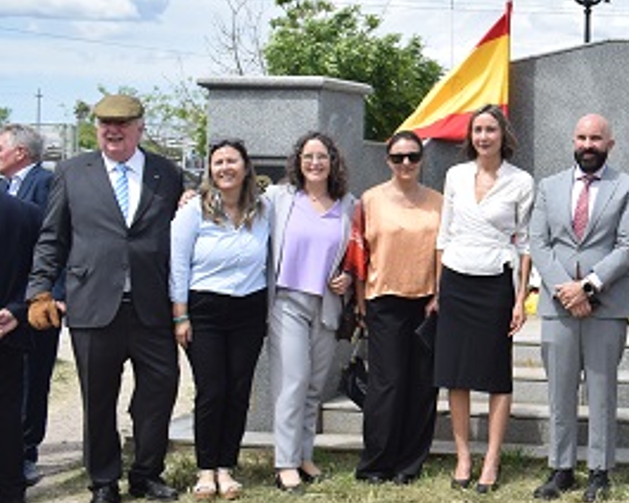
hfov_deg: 25.1
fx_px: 1303
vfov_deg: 21.8
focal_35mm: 70
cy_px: 176
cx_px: 707
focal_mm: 20
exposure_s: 1/320
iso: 100
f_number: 9
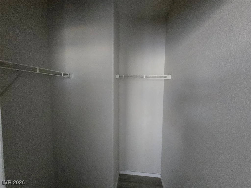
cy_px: 94
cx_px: 126
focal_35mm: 13
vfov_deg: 89.9
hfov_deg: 106.2
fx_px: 94
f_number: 2.2
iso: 1600
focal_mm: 2.2
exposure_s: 1/60
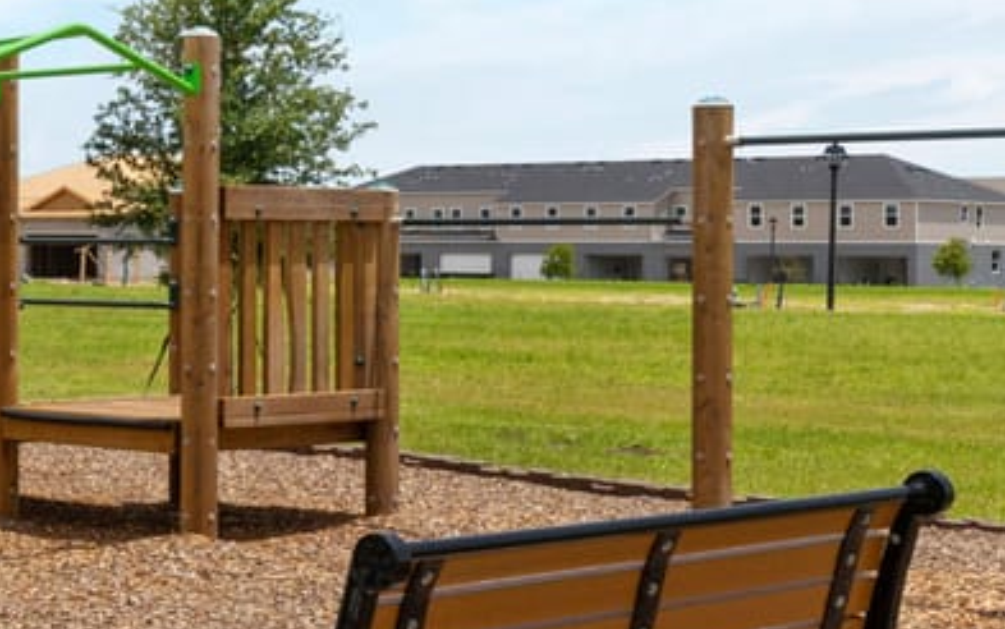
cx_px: -143
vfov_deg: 15.6
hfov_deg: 23.0
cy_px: 262
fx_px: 2302
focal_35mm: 84
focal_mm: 20
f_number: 7.1
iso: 320
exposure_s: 1/400
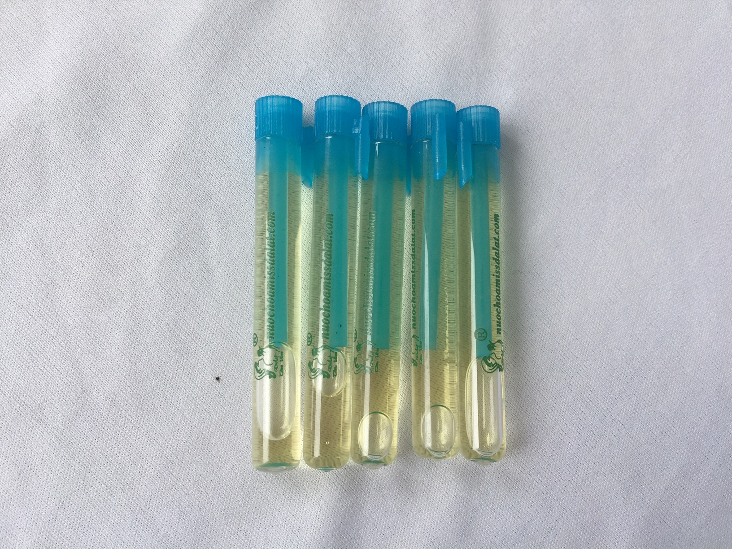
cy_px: 274
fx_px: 613
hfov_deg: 61.7
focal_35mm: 29
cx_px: 366
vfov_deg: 48.2
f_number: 2.2
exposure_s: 1/316
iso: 32
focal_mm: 4.15
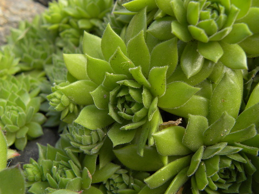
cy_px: 97
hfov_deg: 45.8
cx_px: 130
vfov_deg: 35.1
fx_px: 307
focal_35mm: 41
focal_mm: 7.3
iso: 100
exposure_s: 1/125
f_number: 3.2
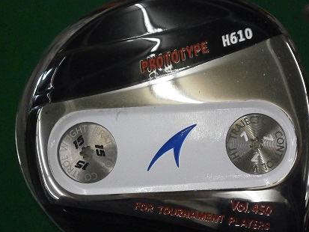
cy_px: 126
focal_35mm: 61
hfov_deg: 31.7
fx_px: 545
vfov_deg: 24.0
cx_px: 147
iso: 800
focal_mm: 8.3
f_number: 3.4
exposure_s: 1/250
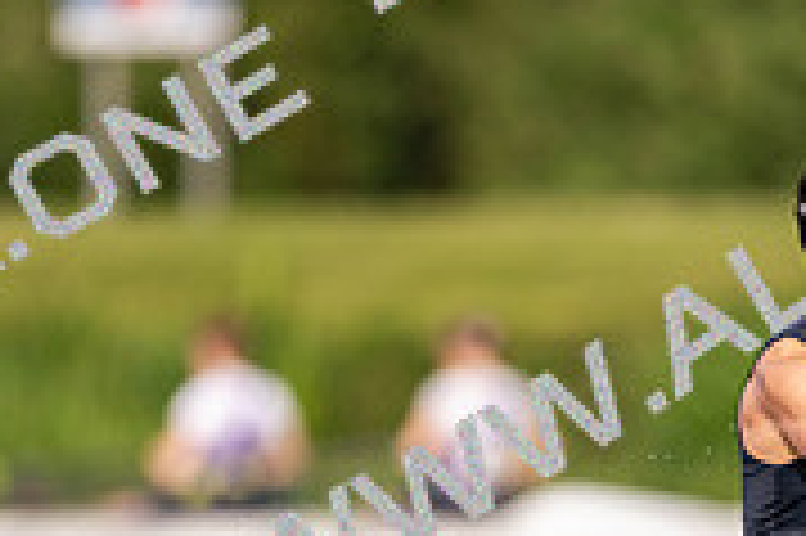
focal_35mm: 1944
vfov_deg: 0.7
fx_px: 43483
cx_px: 779
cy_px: 628
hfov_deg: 1.1
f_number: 4
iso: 360
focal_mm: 600
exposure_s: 1/2500
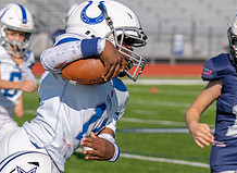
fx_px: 1871
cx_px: 80
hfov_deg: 7.2
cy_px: 278
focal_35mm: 276
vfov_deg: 5.2
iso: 160
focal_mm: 70
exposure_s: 1/4000
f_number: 3.2
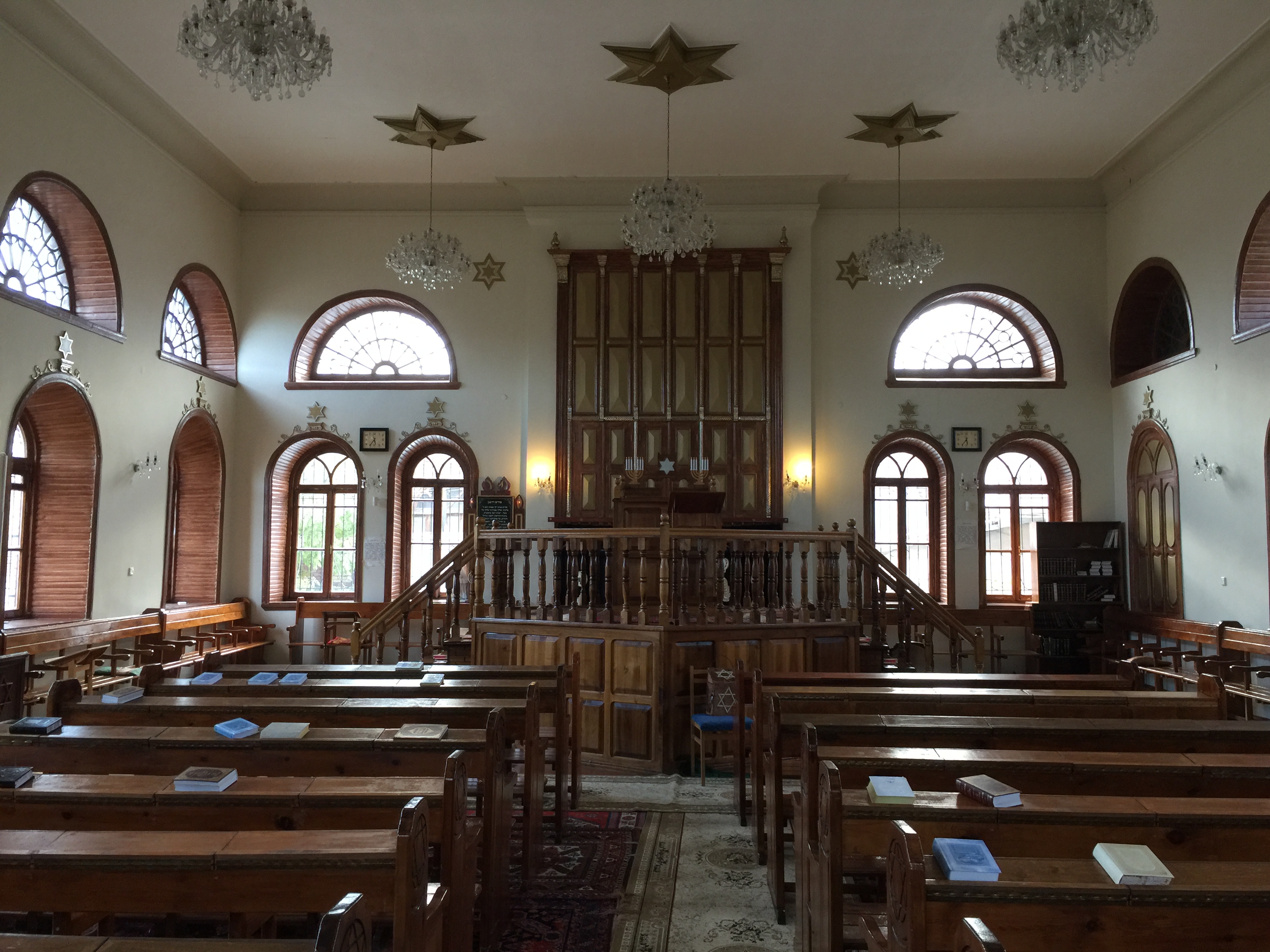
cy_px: 476
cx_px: 635
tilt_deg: +3.6
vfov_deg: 48.2
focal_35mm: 29
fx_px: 1064
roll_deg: -1.8
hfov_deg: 61.7
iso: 64
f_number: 2.2
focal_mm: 4.15
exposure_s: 1/17
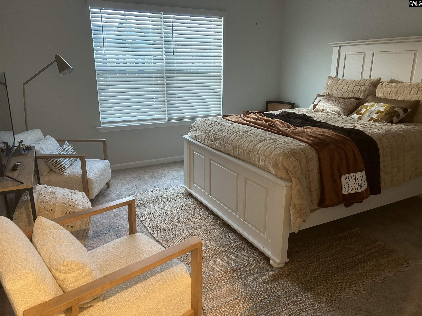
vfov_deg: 53.1
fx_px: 317
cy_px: 158
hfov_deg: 67.3
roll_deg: +0.0
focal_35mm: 26
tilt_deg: -16.6
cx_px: 211
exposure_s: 1/60
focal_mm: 5.7
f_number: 1.5
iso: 250
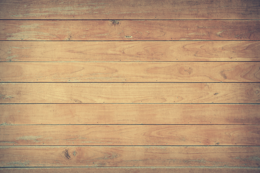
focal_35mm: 60
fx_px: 433
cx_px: 130
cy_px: 86
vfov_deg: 22.6
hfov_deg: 33.4
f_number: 8
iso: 400
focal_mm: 60
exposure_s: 1/125
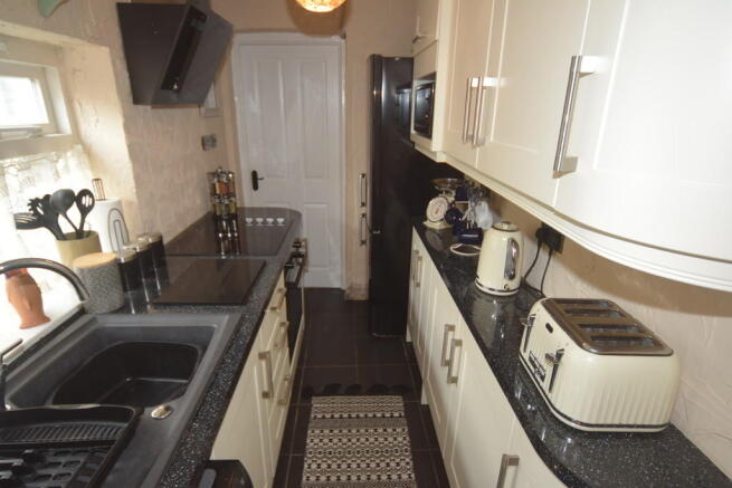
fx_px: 366
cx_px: 366
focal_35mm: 18
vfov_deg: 67.4
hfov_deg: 90.0
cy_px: 244
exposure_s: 1/80
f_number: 4.5
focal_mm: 12
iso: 800
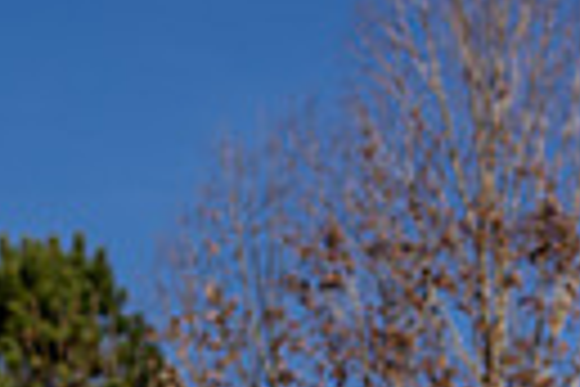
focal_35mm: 174
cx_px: 97
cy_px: 963
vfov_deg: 7.3
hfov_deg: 11.8
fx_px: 2803
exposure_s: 1/320
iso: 64
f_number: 7.1
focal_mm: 50
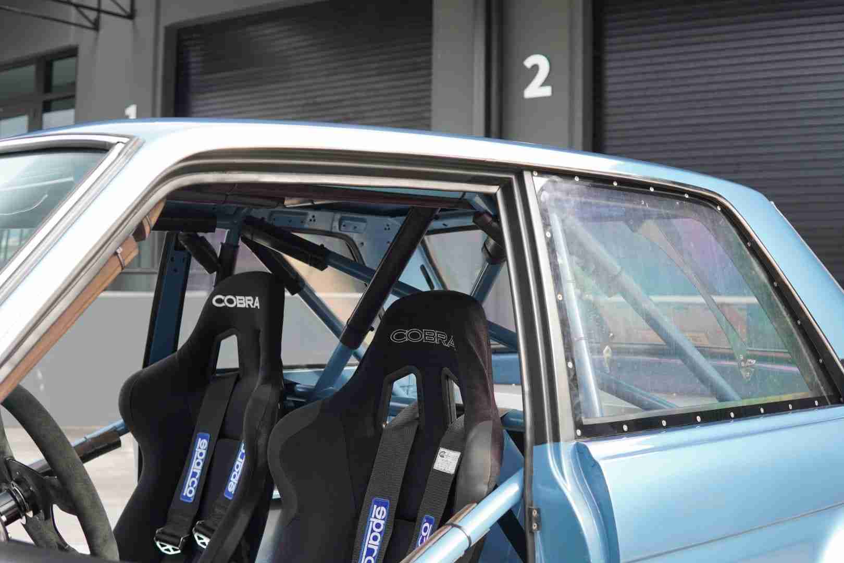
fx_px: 1055
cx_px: 422
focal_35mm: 45
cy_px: 282
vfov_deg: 29.9
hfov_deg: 43.6
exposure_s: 1/60
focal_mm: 30
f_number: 4
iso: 200
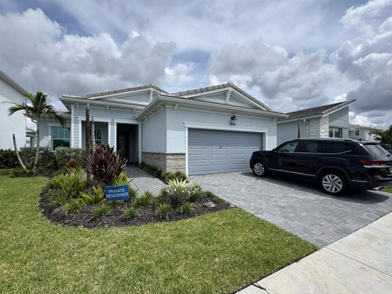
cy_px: 150
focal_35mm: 16
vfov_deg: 78.1
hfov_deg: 94.5
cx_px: 202
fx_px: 181
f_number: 2.2
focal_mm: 2.22
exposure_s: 1/2770
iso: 50
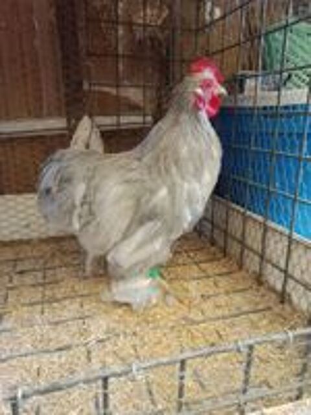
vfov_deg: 69.4
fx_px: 299
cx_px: 156
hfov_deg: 54.9
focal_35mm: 25
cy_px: 208
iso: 780
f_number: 2.2
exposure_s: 1/16.7
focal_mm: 3.4
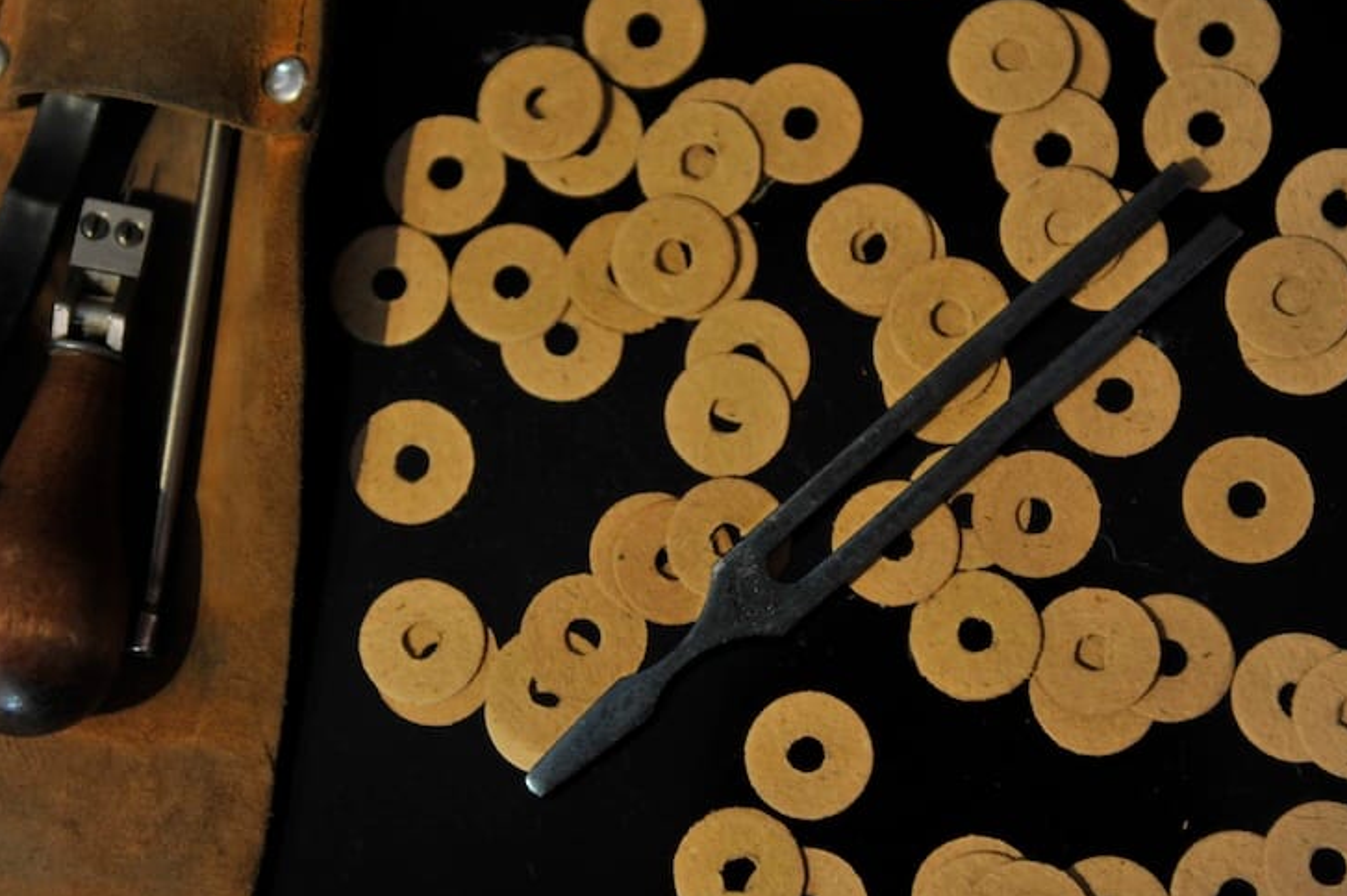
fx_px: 2880
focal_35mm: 77
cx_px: 645
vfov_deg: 17.7
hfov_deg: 26.3
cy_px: 478
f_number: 3.5
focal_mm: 70
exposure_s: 1/50
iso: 2000
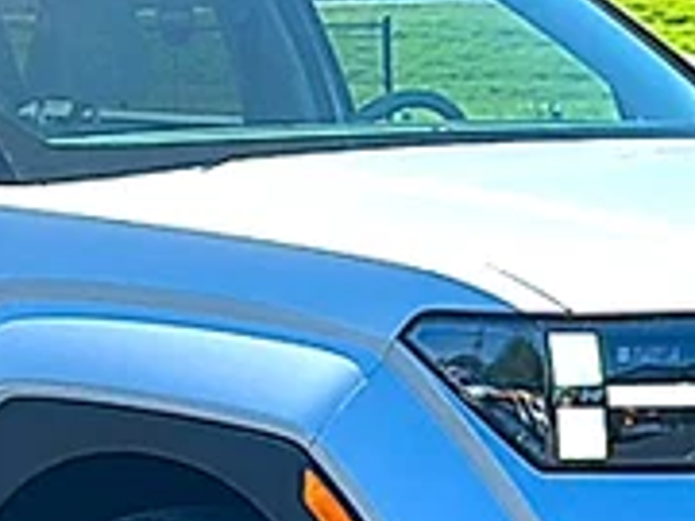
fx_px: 2971
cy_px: 450
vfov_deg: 10.0
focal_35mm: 148
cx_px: 259
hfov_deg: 13.3
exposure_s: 1/3497
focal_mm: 6.86
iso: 80
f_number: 1.78
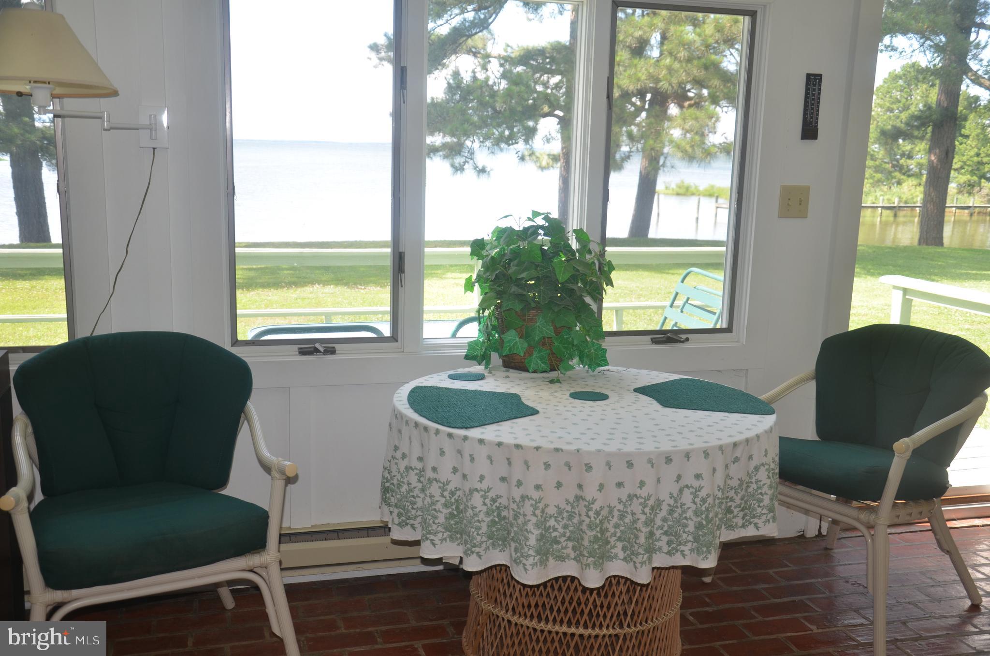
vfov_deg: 36.7
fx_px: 988
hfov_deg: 53.2
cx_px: 495
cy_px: 328
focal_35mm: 36
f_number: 3.8
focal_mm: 24
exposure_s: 1/125
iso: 220
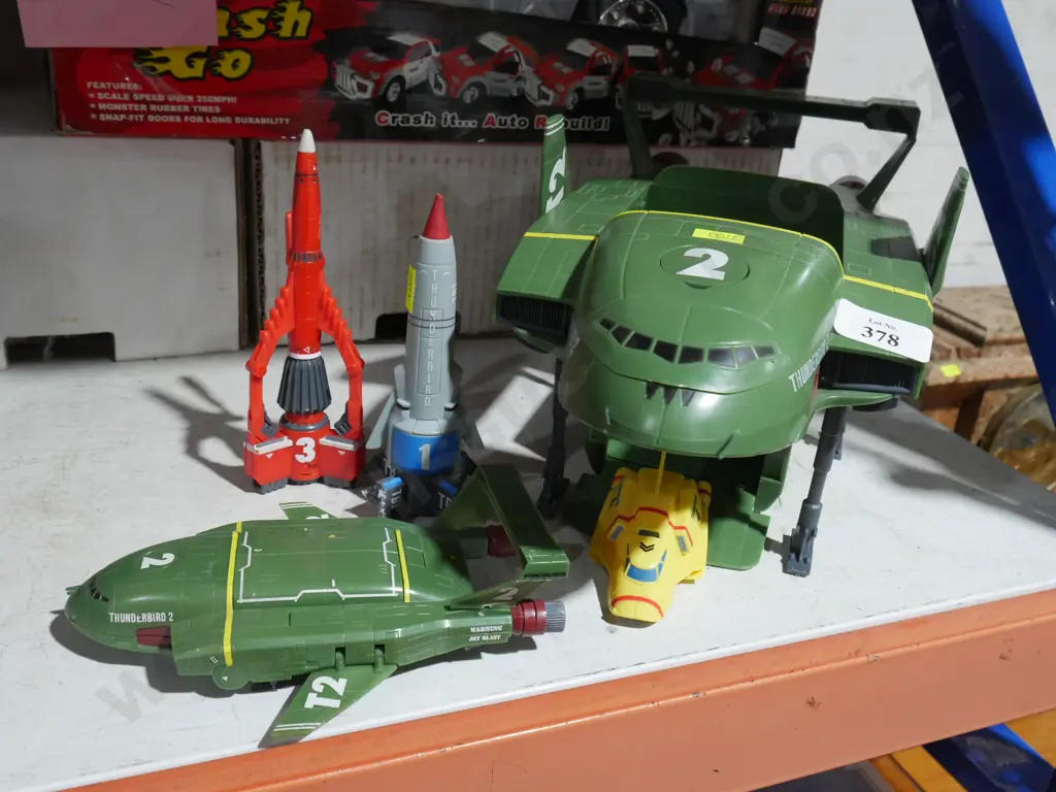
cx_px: 528
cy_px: 396
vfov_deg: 44.2
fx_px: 976
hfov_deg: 56.8
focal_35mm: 32
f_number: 7.1
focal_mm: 16
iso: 1600
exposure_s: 1/60
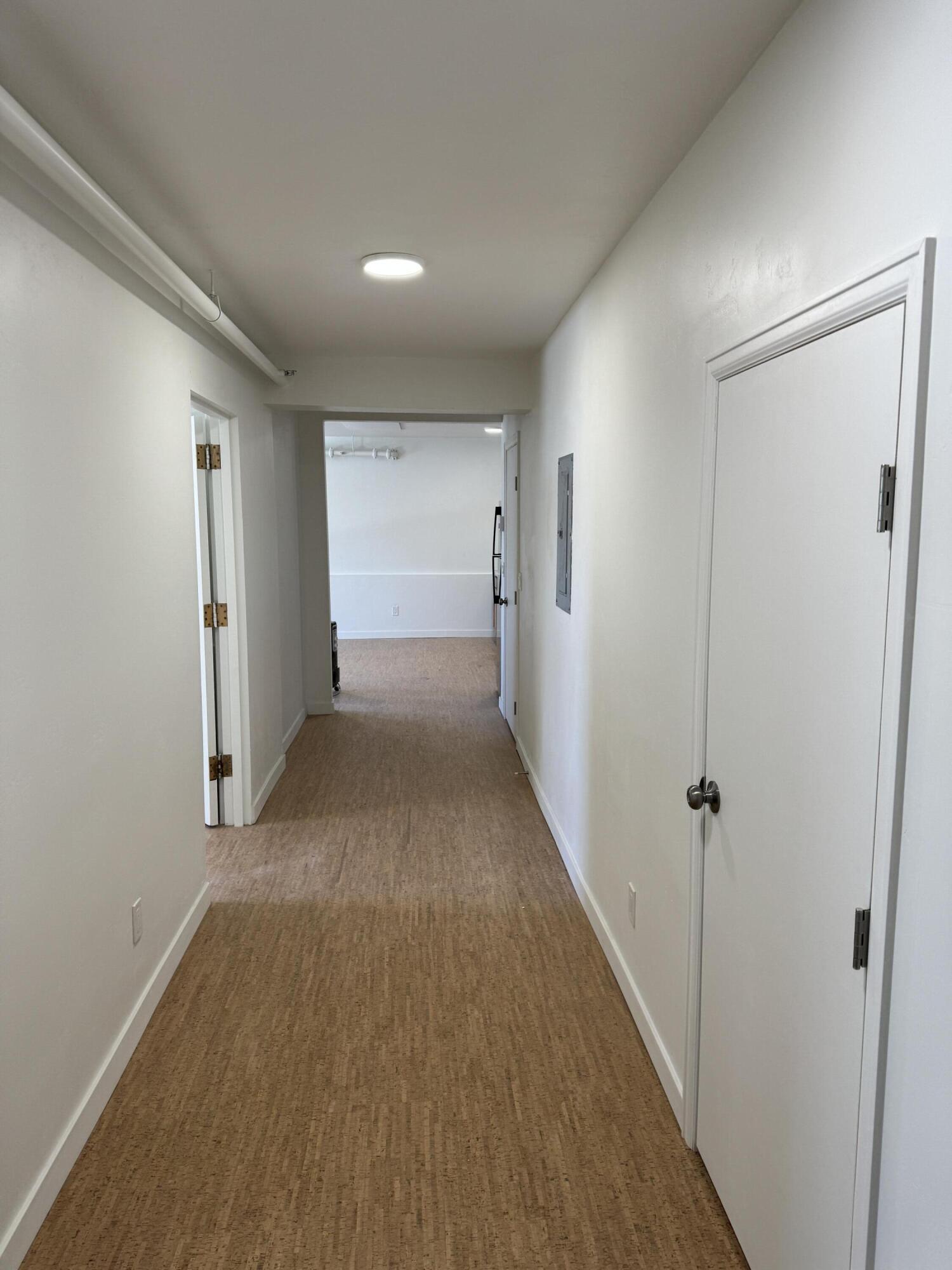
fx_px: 880
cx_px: 476
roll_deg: -1.7
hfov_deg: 56.8
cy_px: 635
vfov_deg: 71.6
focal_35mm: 24
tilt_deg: -7.3
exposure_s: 1/120
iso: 100
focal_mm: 6.86
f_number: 1.78
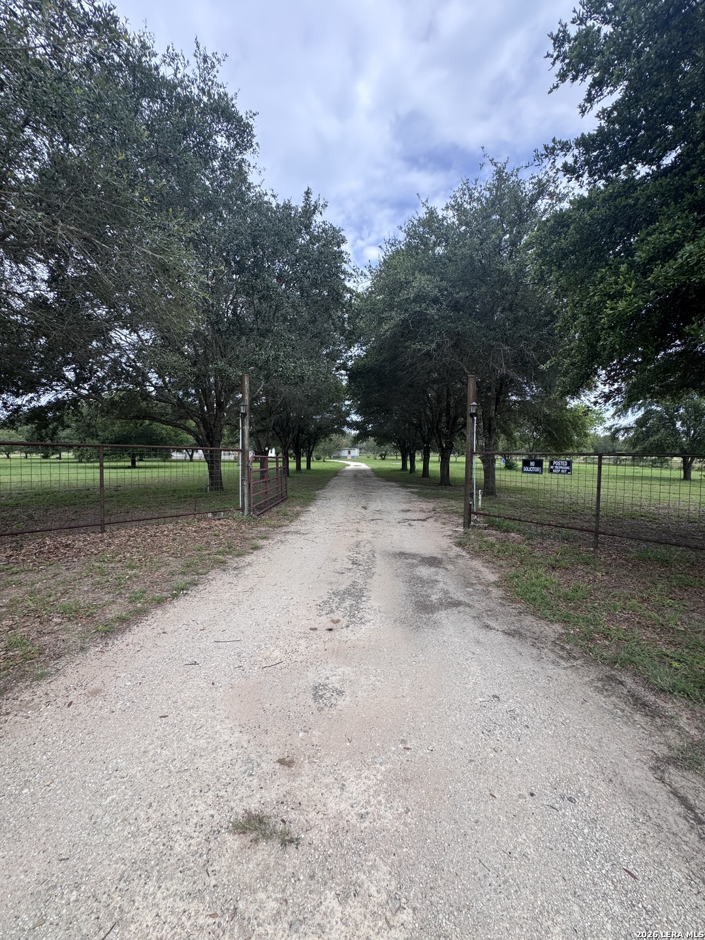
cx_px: 352
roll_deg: +0.1
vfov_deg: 102.1
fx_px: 380
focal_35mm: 14
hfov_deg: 85.7
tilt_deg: -2.4
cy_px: 470
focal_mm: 2.22
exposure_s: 1/921
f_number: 2.2
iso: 50
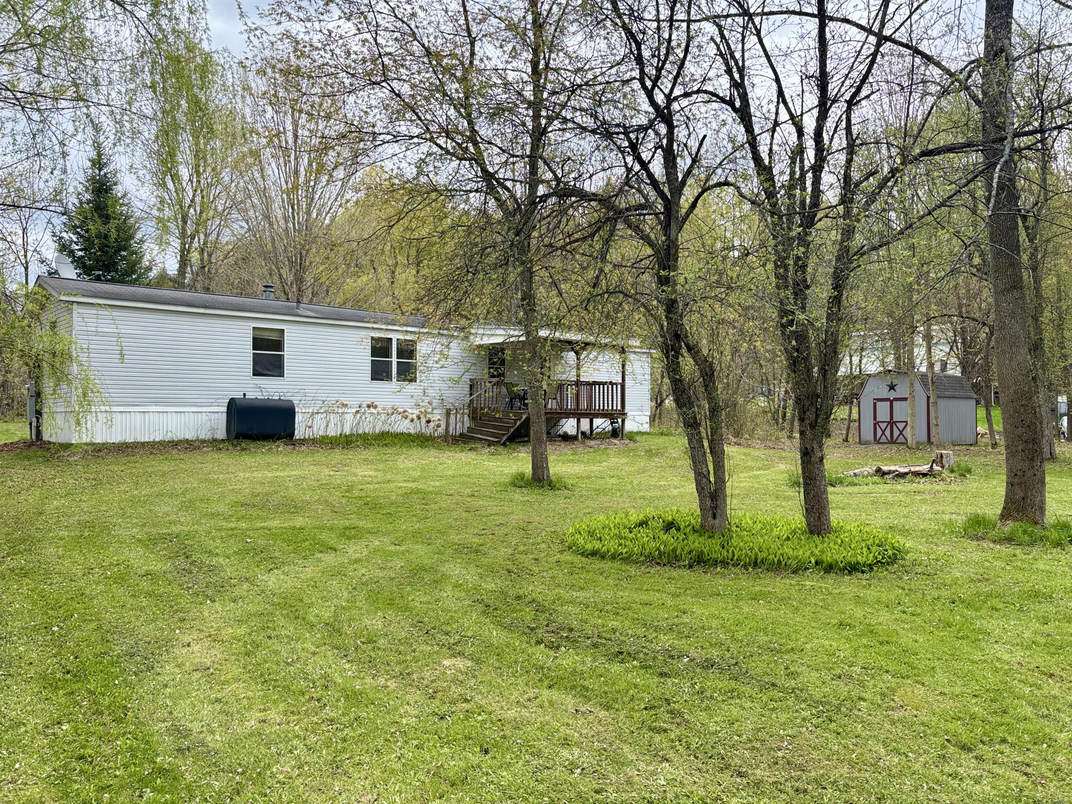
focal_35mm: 26
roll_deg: +0.5
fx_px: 805
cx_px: 536
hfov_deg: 67.3
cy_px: 402
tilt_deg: +0.4
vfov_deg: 53.1
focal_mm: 5.96
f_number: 1.6
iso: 64
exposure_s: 1/1451
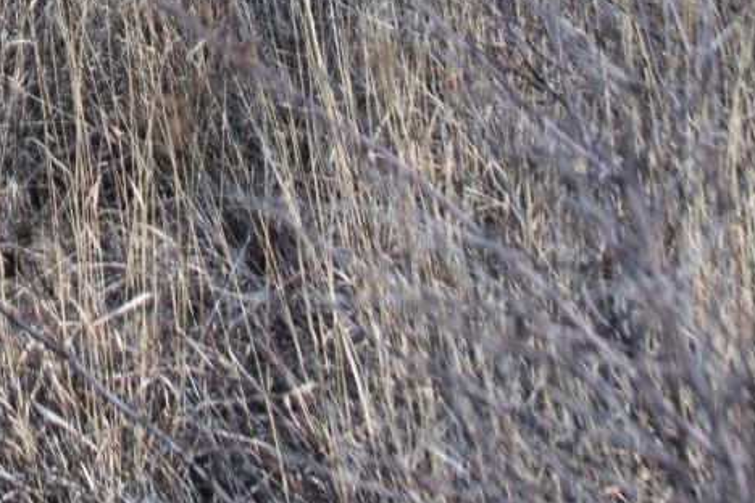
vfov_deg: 7.6
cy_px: -1079
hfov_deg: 13.0
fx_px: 3229
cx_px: -169
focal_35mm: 154
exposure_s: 1/1600
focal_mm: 24
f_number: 2.8
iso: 200
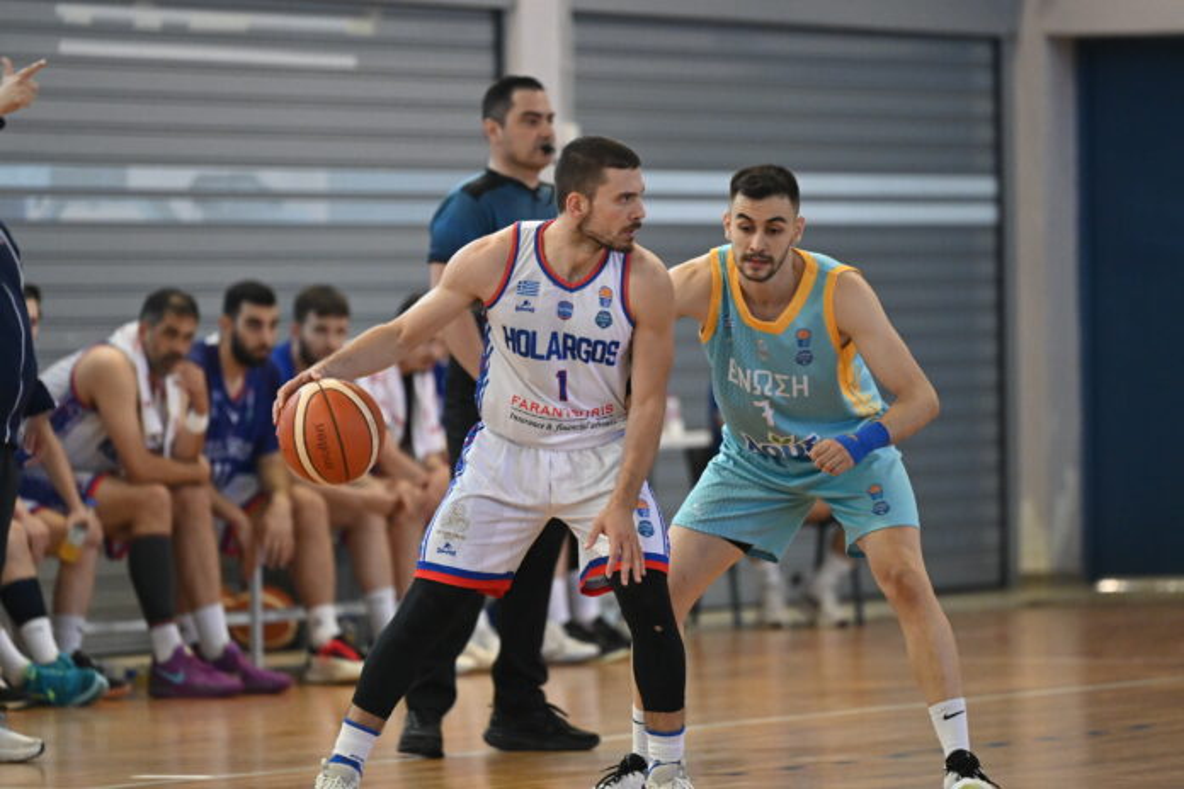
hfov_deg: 6.9
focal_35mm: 300
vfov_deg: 4.6
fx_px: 9866
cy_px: 394
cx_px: 592
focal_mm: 200
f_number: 2.8
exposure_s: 1/1250
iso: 3200
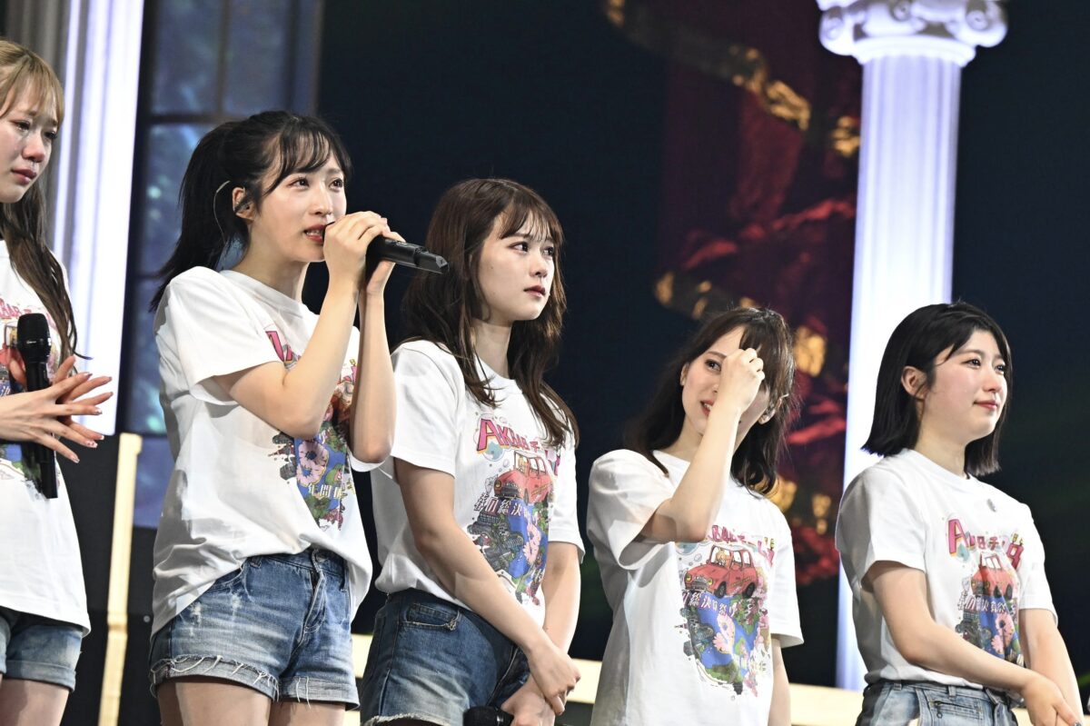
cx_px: 545
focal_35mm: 210
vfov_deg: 6.5
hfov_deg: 9.8
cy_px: 363
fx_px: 6355
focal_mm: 140
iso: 2500
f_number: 5.6
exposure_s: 1/800
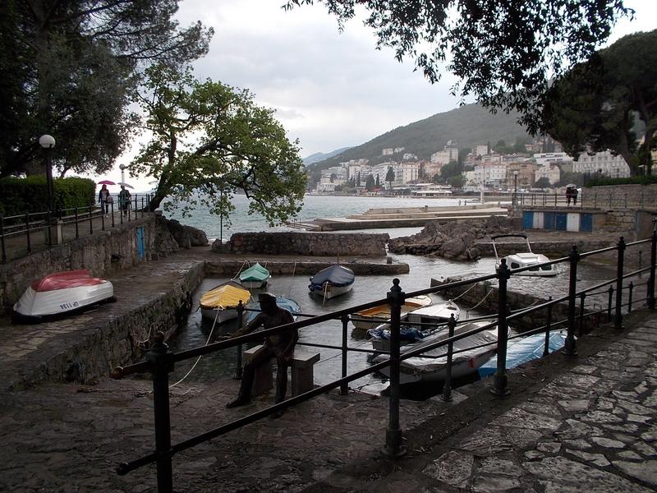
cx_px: 328
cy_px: 246
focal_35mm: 29
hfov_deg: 61.7
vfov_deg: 48.2
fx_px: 550
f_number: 3.3
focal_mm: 4.1
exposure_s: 1/320
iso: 80
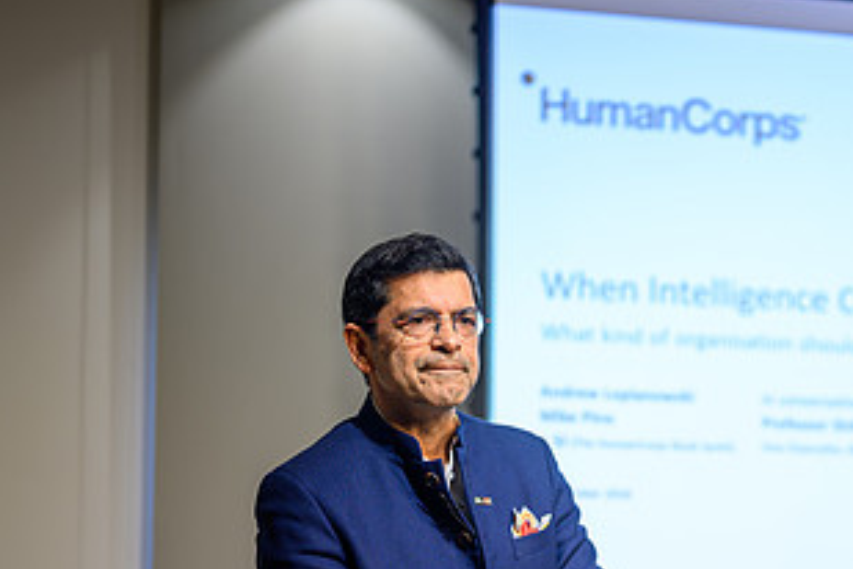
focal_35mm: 94
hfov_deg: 21.3
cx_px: 723
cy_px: 499
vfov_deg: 14.4
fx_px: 2227
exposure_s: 1/100
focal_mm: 50
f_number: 2
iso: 100
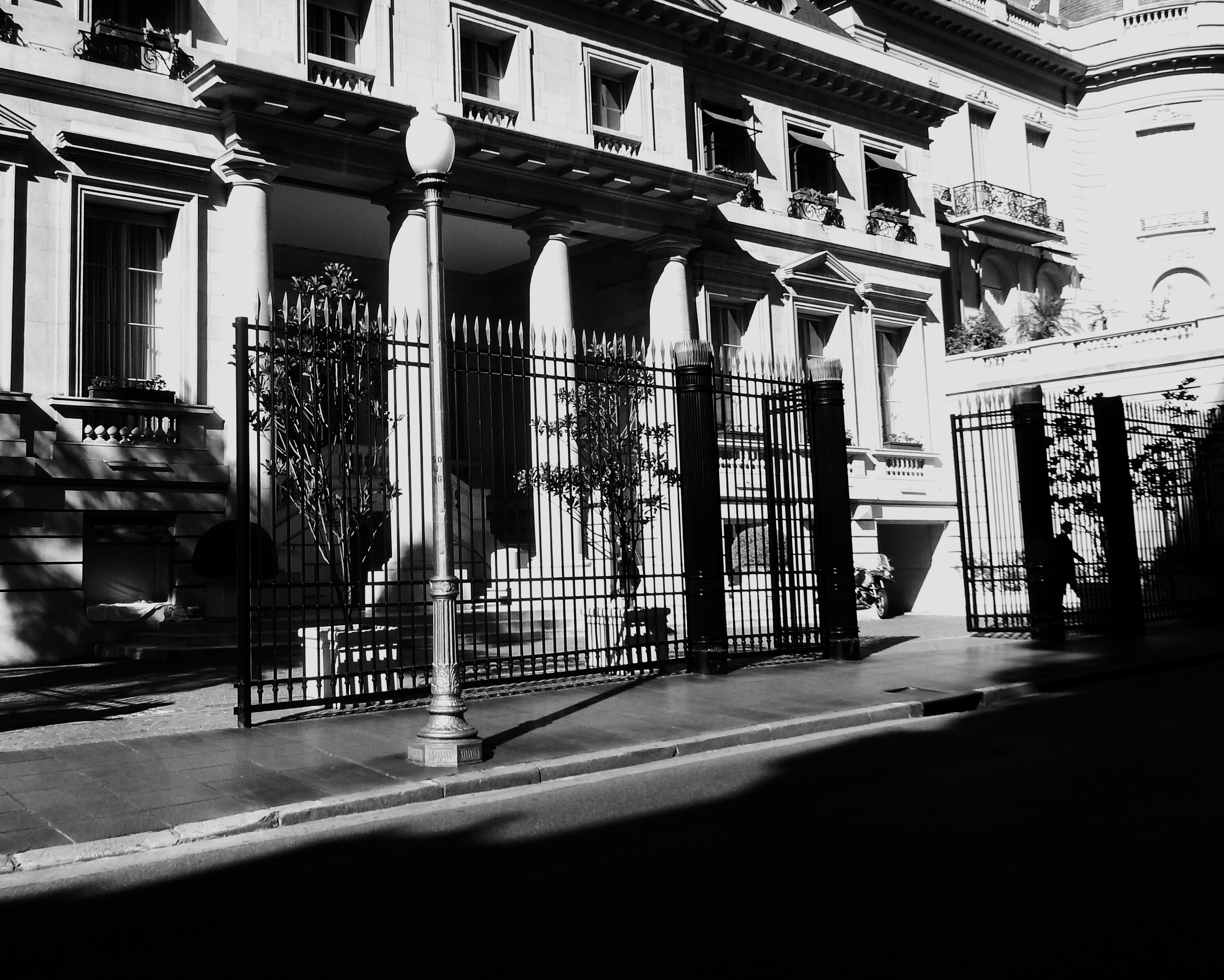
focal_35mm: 36
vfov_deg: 41.0
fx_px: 1304
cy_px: 402
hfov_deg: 49.9
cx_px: 483
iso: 125
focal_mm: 4.5
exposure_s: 1/1000
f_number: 3.7
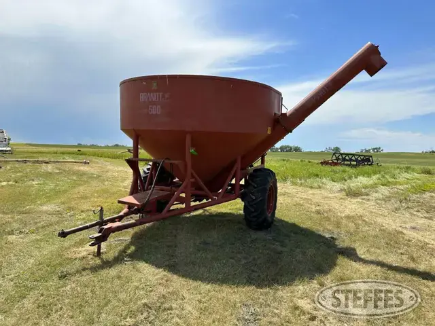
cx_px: 218
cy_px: 163
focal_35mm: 24
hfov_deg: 71.6
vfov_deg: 56.8
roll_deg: -2.4
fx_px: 302
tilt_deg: -0.9
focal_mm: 6.86
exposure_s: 1/5848
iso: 80
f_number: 1.78
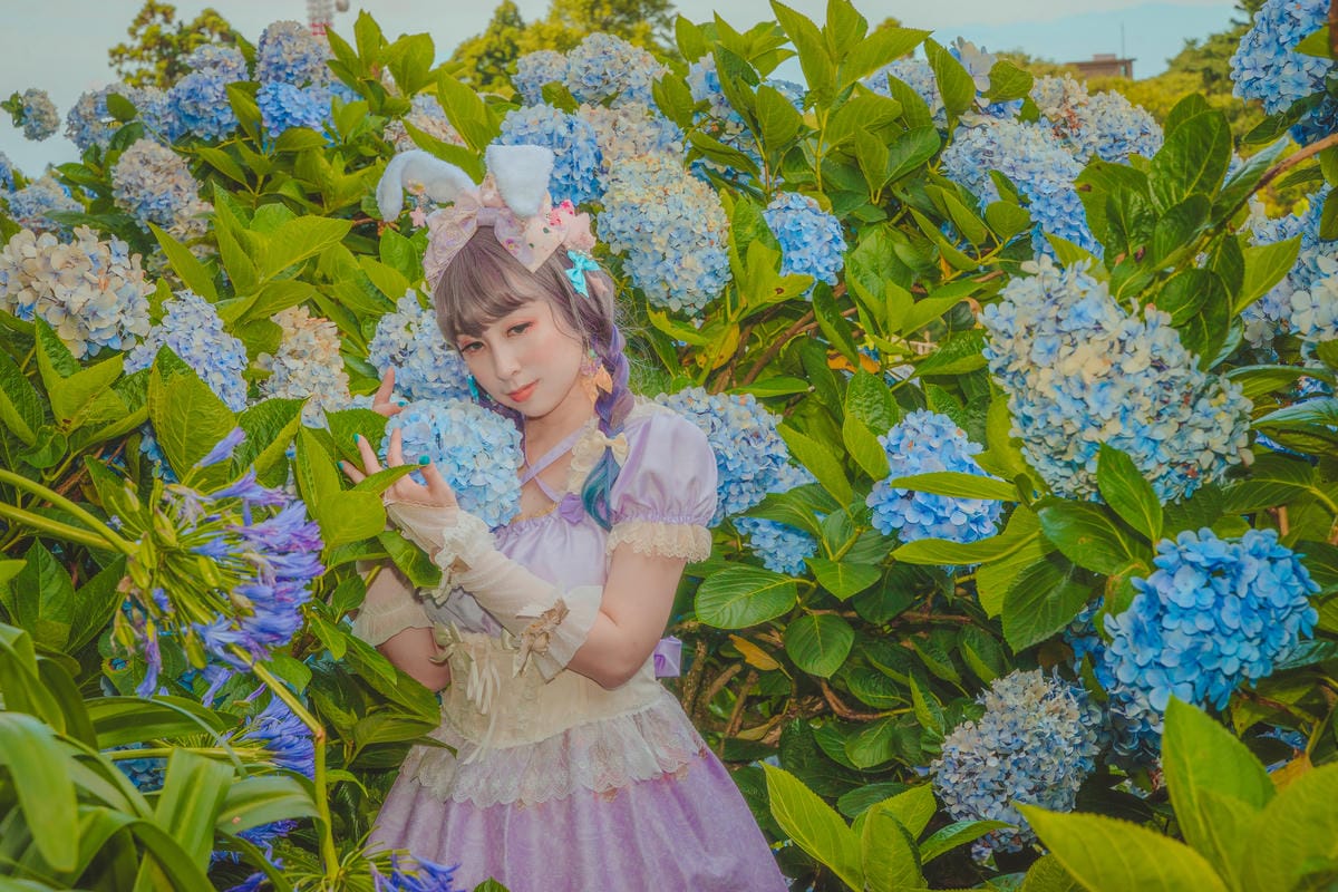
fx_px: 2787
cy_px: 446
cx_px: 669
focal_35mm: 75
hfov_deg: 27.0
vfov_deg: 18.2
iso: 320
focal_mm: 75
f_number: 14
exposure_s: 1/200
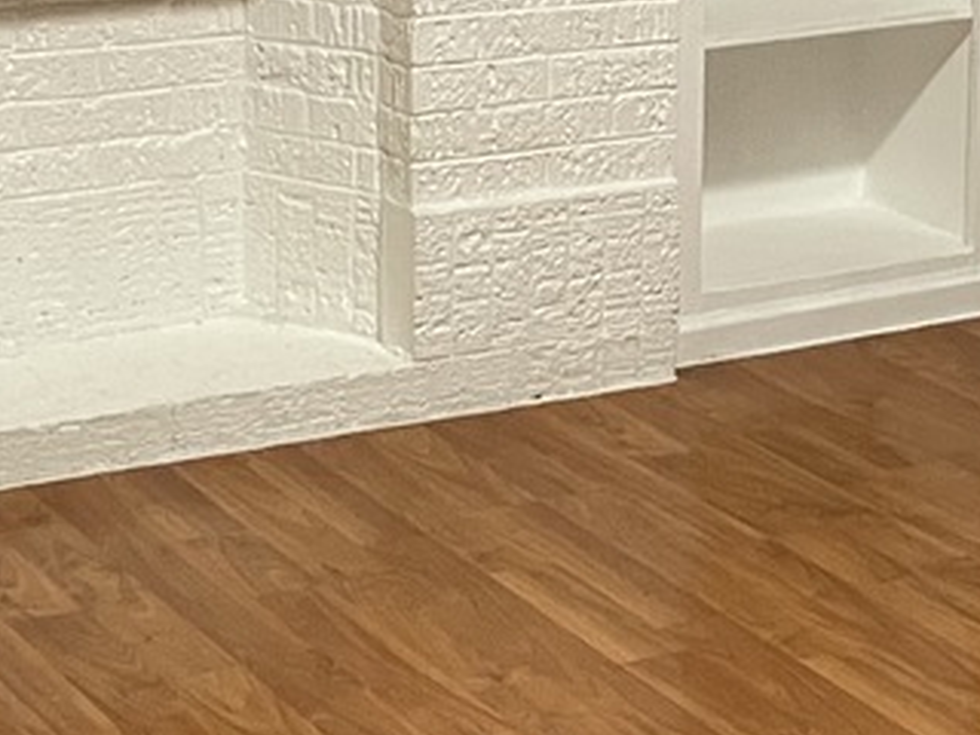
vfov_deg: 12.5
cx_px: 677
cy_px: 28
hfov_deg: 16.8
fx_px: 3312
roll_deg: -0.9
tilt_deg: -10.3
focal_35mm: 117
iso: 400
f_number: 1.6
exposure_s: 1/60
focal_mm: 4.2
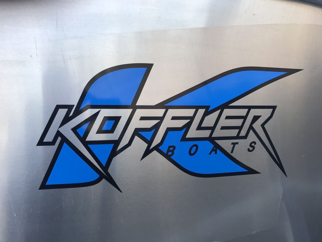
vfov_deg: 49.7
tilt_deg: -5.7
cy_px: 121
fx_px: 260
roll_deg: +30.5
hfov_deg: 63.4
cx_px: 161
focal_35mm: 28
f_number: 1.8
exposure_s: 1/507
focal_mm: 3.99
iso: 20
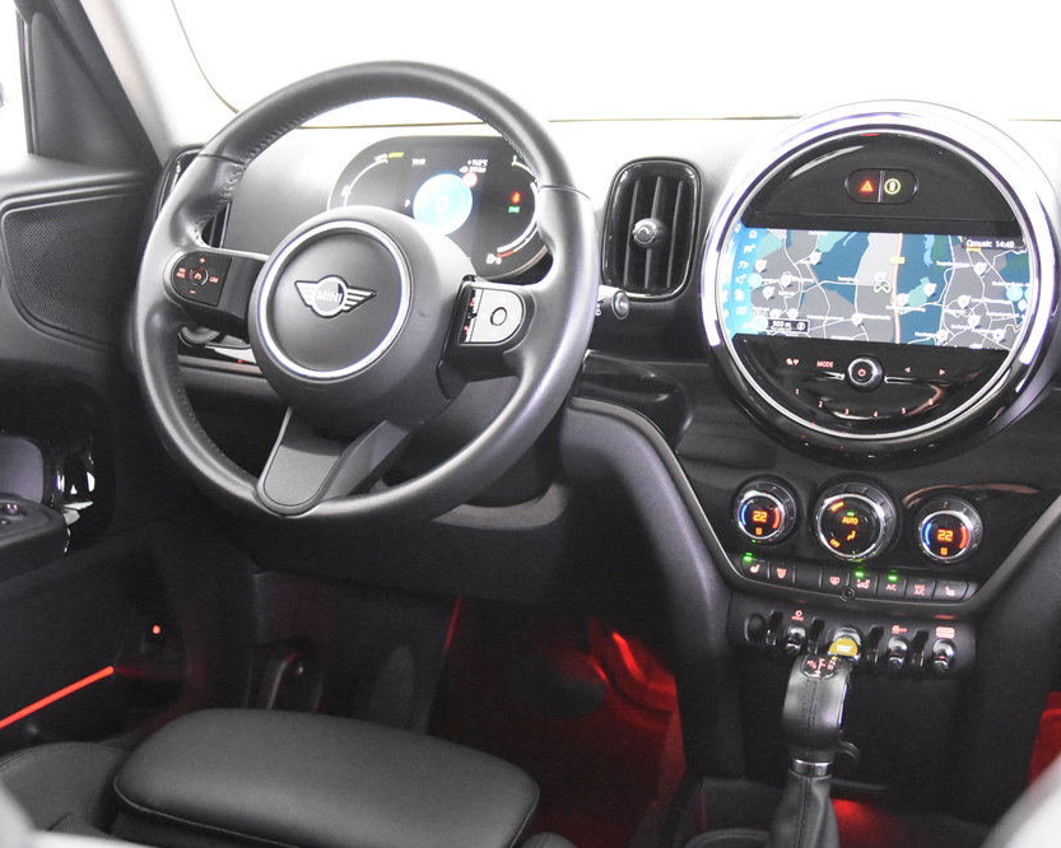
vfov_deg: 33.4
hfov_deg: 41.1
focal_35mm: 45
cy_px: 423
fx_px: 1413
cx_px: 502
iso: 11400
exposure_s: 1/40
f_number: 3.2
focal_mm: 26
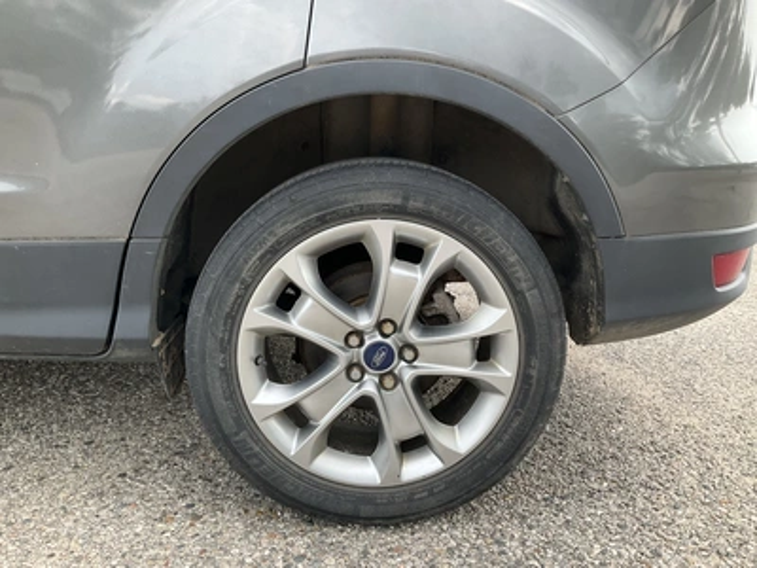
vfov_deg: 48.2
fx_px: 634
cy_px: 284
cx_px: 378
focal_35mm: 29
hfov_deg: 61.7
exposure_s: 1/280
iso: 25
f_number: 1.8
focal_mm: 3
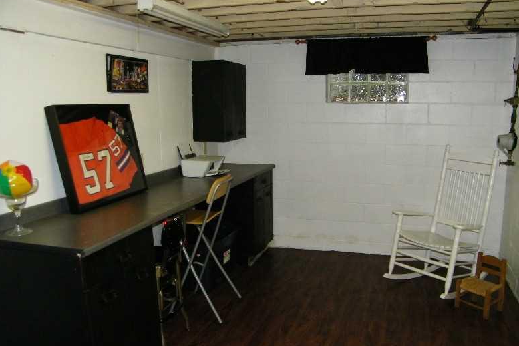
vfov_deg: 43.6
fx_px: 432
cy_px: 179
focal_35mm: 30
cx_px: 263
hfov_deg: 61.9
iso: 200
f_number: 3.5
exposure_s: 1/30
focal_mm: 5
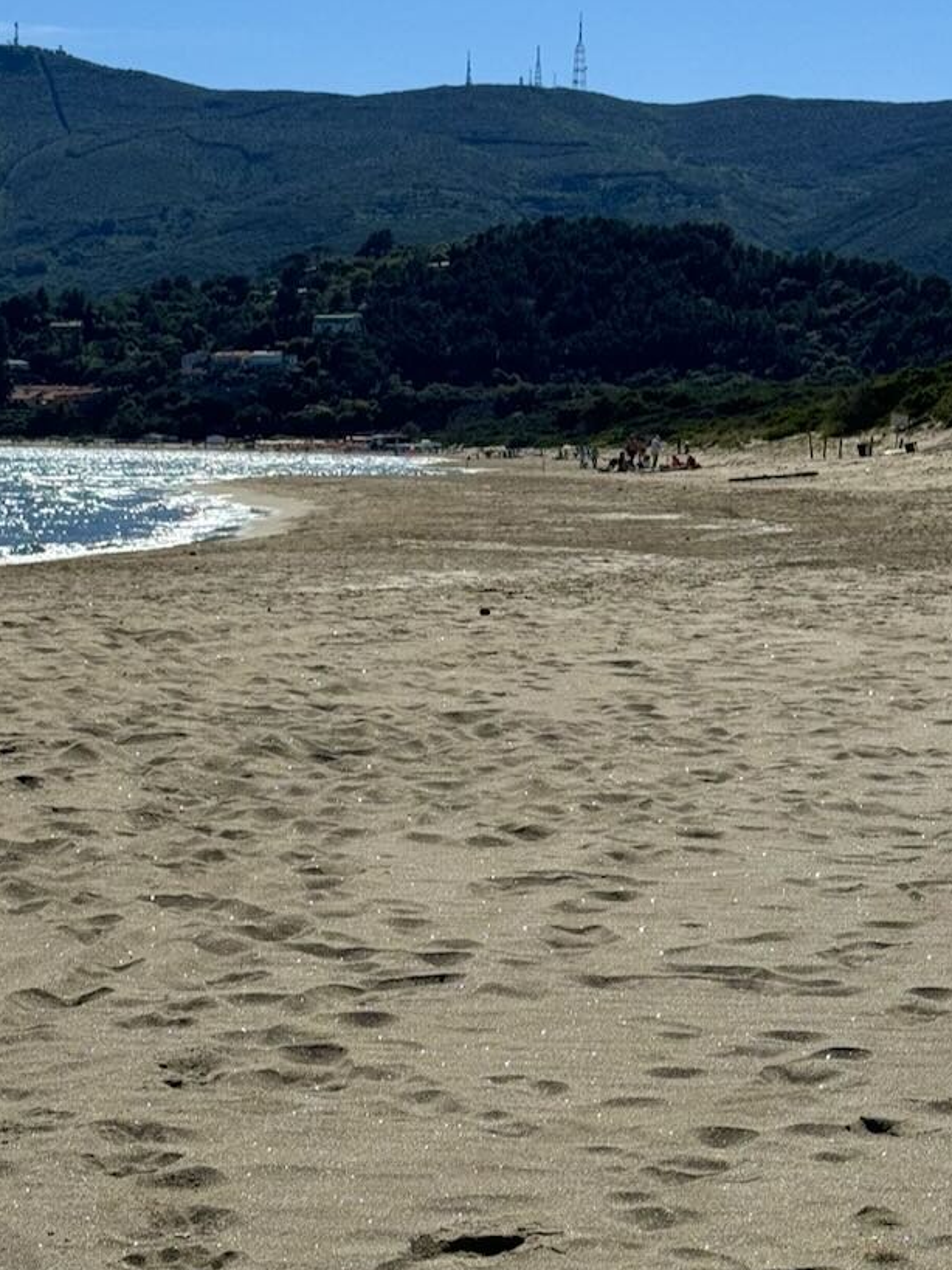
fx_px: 2751
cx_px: 366
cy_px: 715
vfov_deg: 26.0
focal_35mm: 75
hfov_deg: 19.6
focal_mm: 6.76
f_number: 1.78
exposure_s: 1/12346
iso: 80
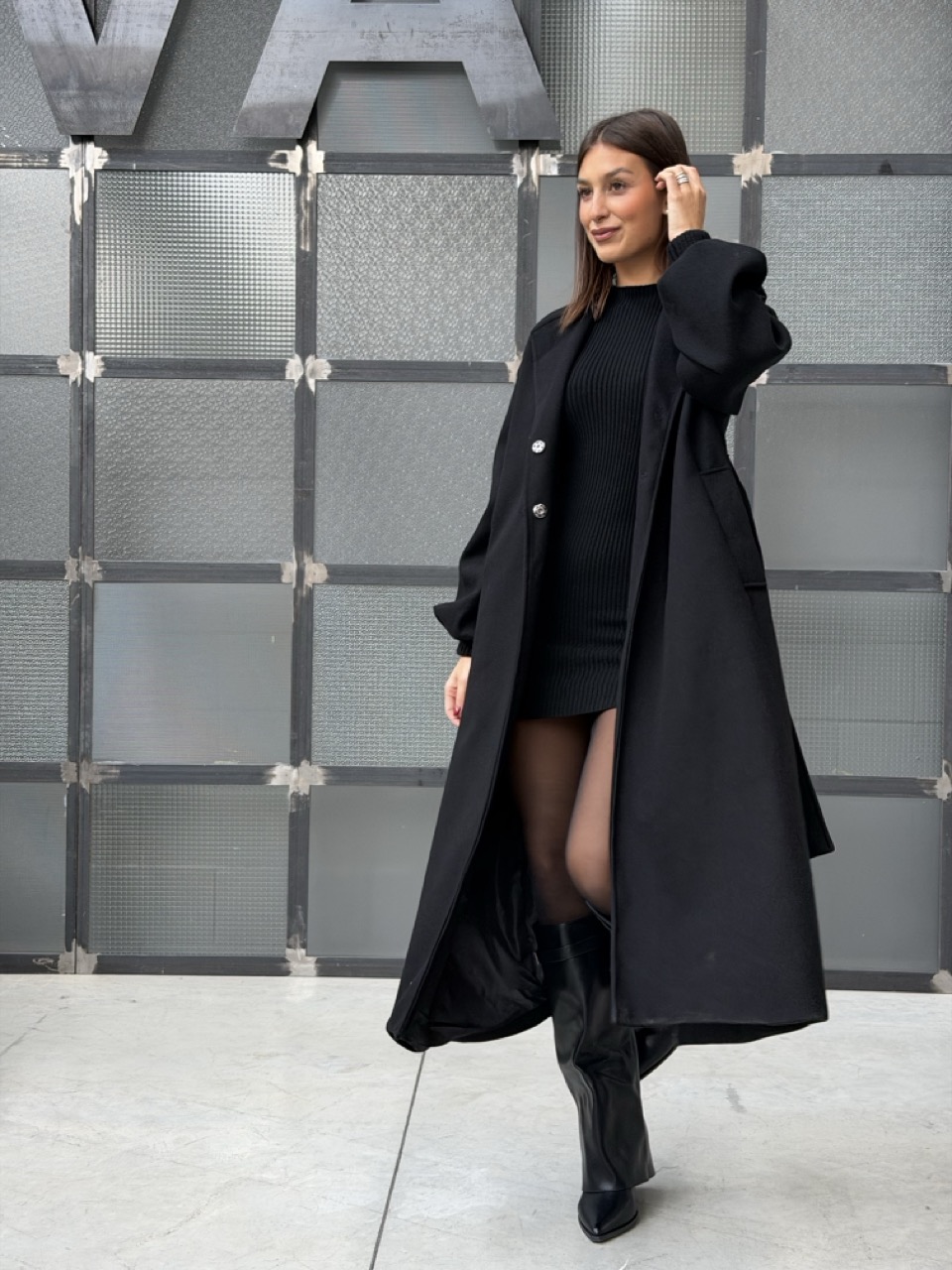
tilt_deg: -1.1
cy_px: 635
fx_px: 1760
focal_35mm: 48
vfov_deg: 39.7
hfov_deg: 30.3
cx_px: 476
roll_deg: -0.1
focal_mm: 6.76
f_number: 1.78
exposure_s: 1/60
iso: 200
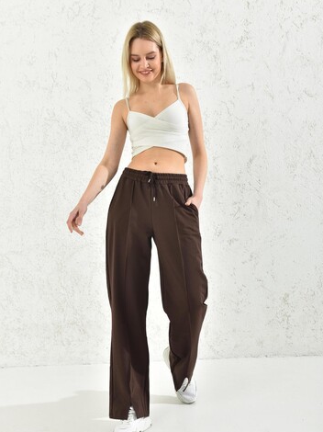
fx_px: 523
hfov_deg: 34.3
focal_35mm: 42
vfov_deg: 44.8
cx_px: 164
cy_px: 216
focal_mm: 38
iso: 100
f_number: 7.1
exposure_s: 1/160
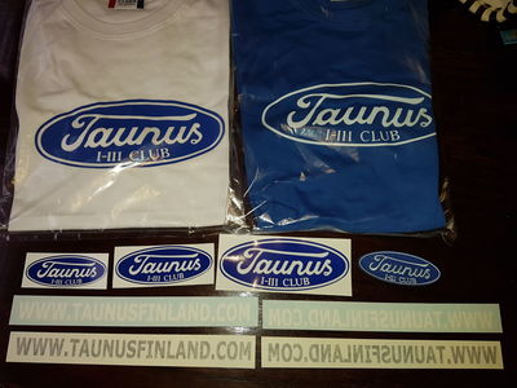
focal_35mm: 26
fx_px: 388
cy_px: 194
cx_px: 258
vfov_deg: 53.1
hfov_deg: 67.3
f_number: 1.7
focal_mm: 4.2
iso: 50
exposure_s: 1/100
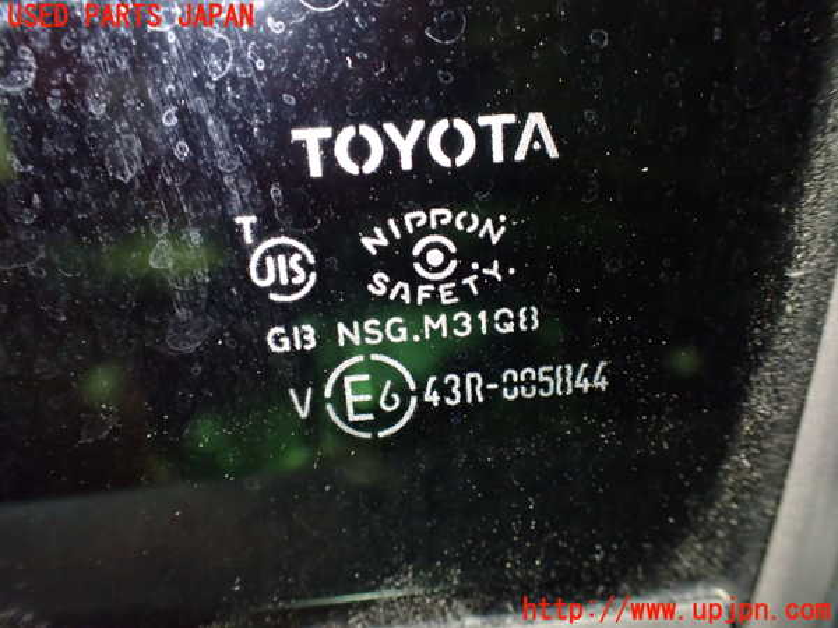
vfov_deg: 46.8
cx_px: 419
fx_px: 726
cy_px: 314
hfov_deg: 60.0
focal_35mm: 30
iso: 1000
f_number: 2.3
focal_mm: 5.4
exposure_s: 1/30
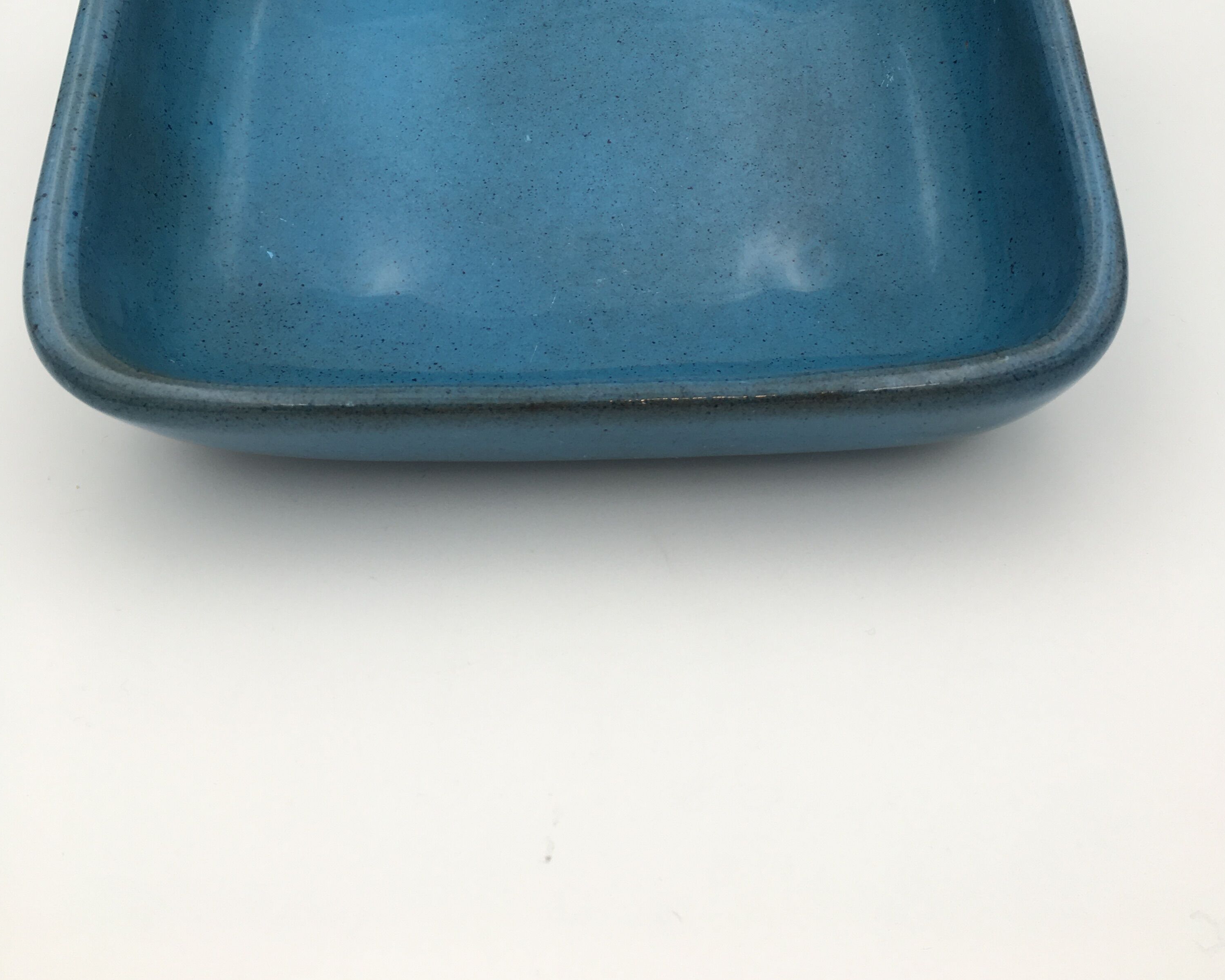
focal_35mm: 38
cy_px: 189
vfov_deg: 37.7
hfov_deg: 47.9
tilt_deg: -33.1
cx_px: 614
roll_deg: +0.5
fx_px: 1378
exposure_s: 1/100
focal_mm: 4.15
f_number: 2.2
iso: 25
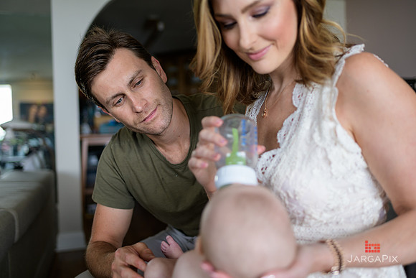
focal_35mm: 35
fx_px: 405
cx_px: 208
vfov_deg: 37.9
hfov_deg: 54.4
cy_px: 139
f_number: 2
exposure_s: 1/125
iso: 200
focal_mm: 35
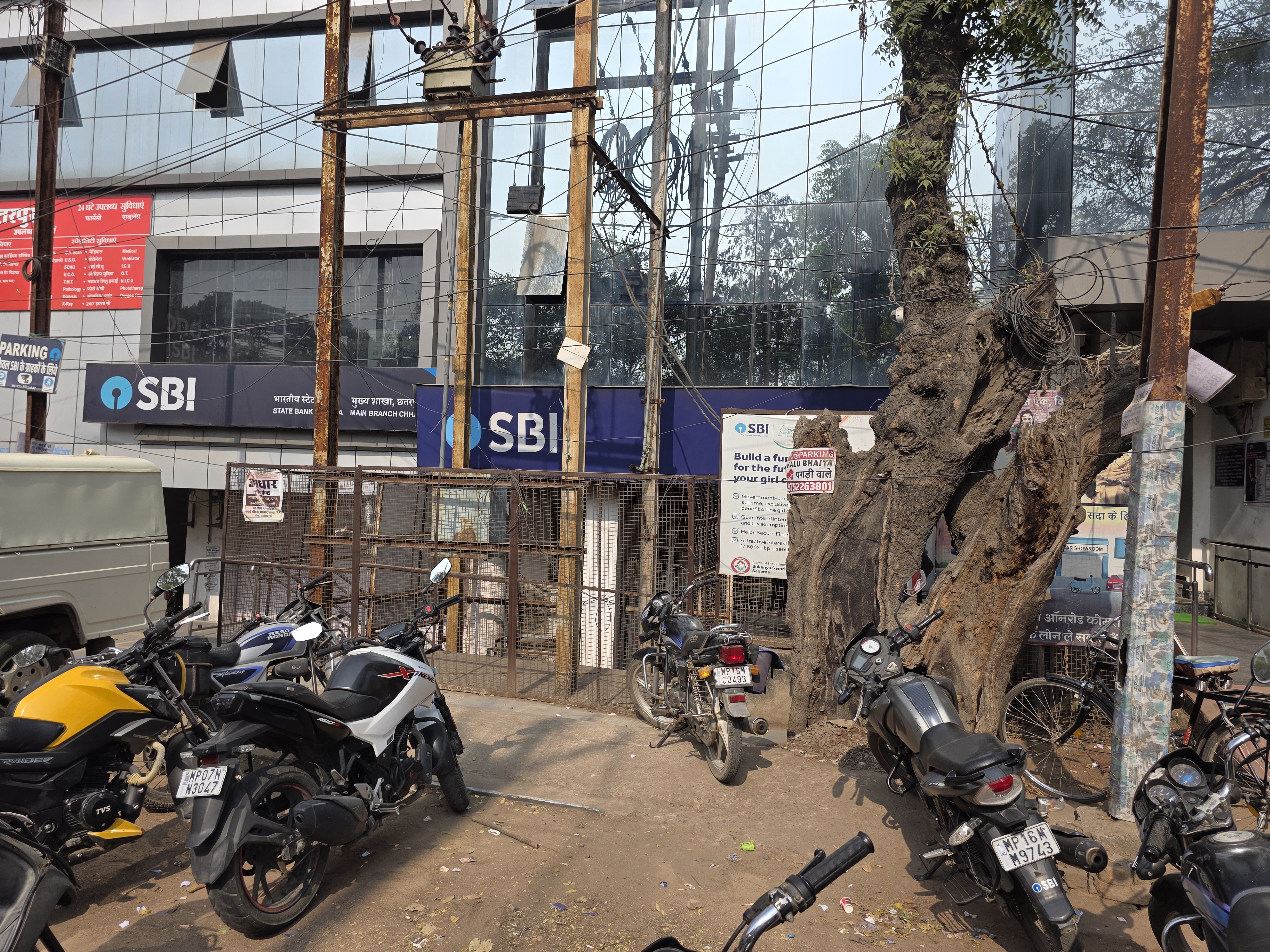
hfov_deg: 73.9
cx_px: 635
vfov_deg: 58.9
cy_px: 476
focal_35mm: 23
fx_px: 844
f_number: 1.7
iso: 80
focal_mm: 6.3
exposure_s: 1/5958
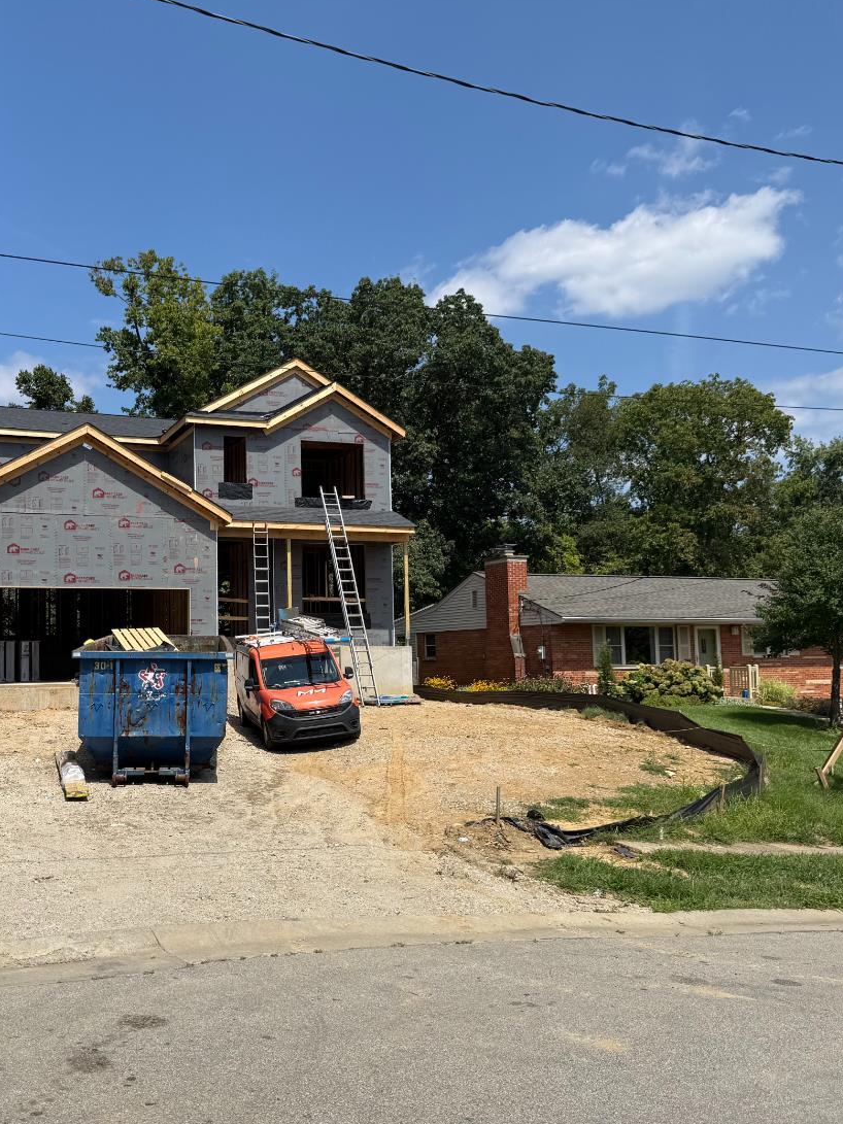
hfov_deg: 42.4
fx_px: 1072
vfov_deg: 55.4
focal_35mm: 33
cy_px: 572
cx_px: 291
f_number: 1.78
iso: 80
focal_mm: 6.76
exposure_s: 1/5714
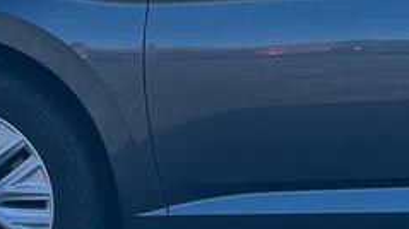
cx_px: 666
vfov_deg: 8.4
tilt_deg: -4.5
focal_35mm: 140
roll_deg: +0.2
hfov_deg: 14.1
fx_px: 1517
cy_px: -166
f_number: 1.78
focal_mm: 6.76
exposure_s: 1/3247
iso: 80
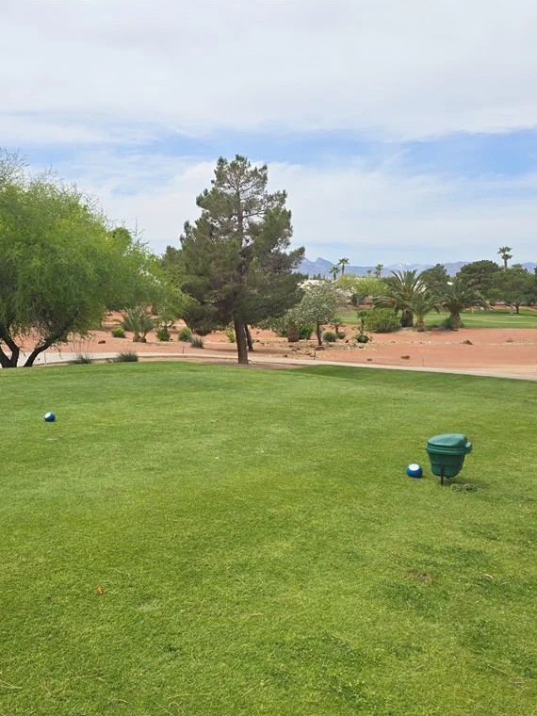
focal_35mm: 31
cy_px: 358
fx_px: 641
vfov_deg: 58.4
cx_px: 173
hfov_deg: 44.7
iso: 12
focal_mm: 6.3
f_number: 1.7
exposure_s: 1/854
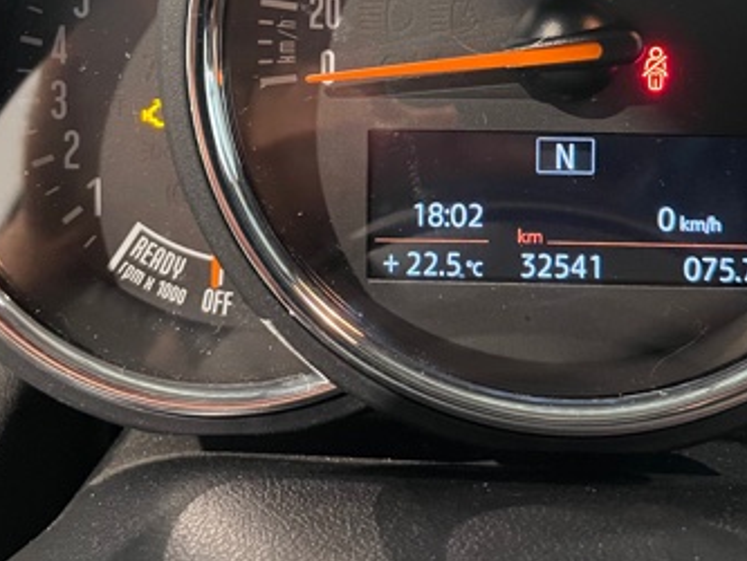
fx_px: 1079
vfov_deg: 27.8
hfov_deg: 37.9
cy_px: 31
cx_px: 473
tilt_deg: -25.3
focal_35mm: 50
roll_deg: -1.3
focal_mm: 4.2
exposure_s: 1/30
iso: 640
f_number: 1.6
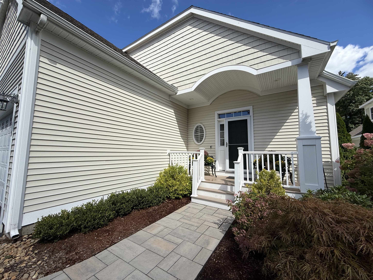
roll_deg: -1.3
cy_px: 140
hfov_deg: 102.1
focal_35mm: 14
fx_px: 151
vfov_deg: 85.7
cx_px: 186
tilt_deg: +5.4
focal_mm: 2.22
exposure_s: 1/2024
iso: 50
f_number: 2.2
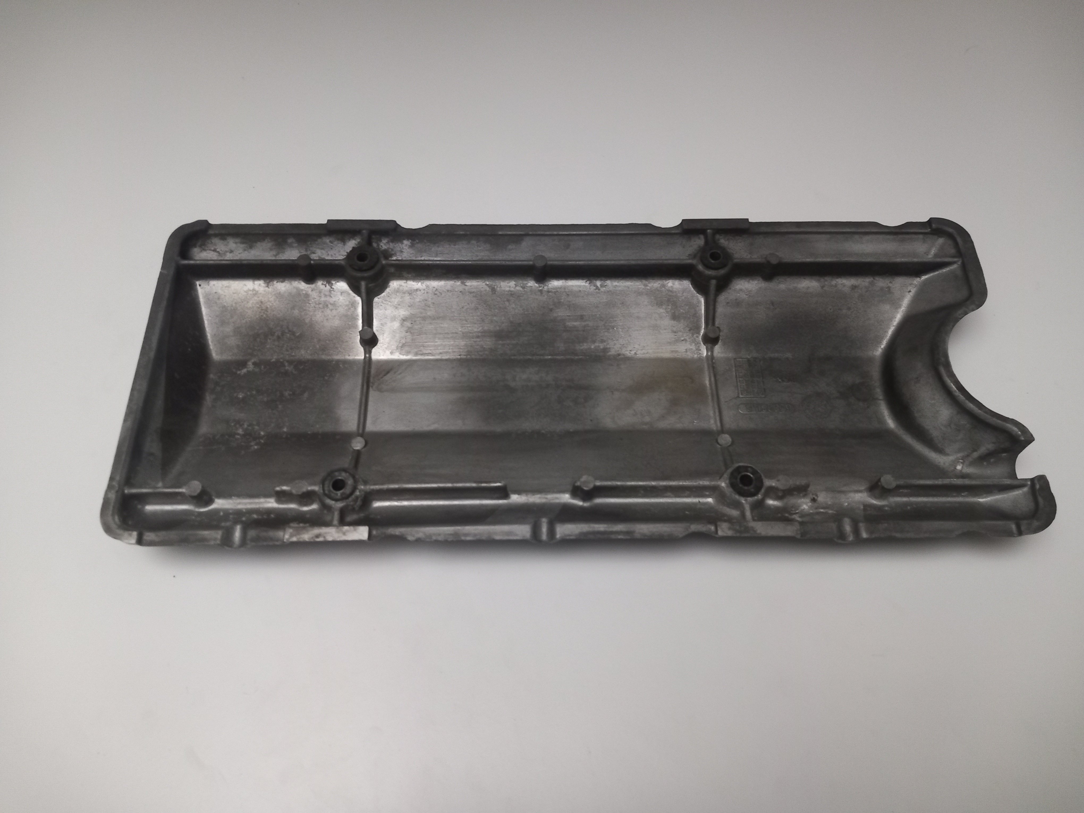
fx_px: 846
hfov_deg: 65.3
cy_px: 406
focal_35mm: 27
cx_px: 542
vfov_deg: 51.4
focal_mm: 4
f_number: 1.8
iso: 400
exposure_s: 1/25
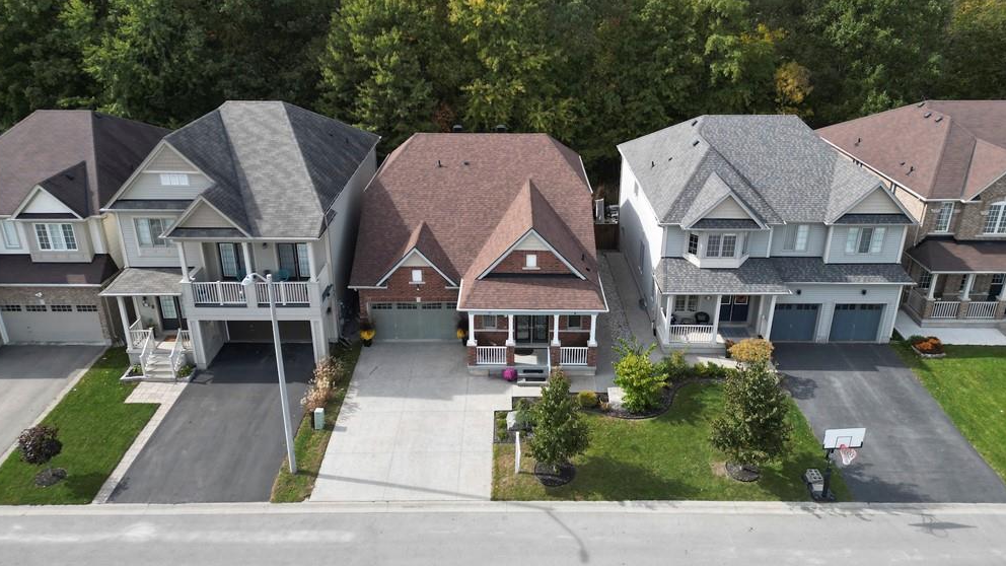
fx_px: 720
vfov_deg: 42.9
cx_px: 506
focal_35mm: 27
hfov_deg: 69.9
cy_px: 258
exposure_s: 1/1600
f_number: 1.7
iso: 130
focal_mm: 6.72
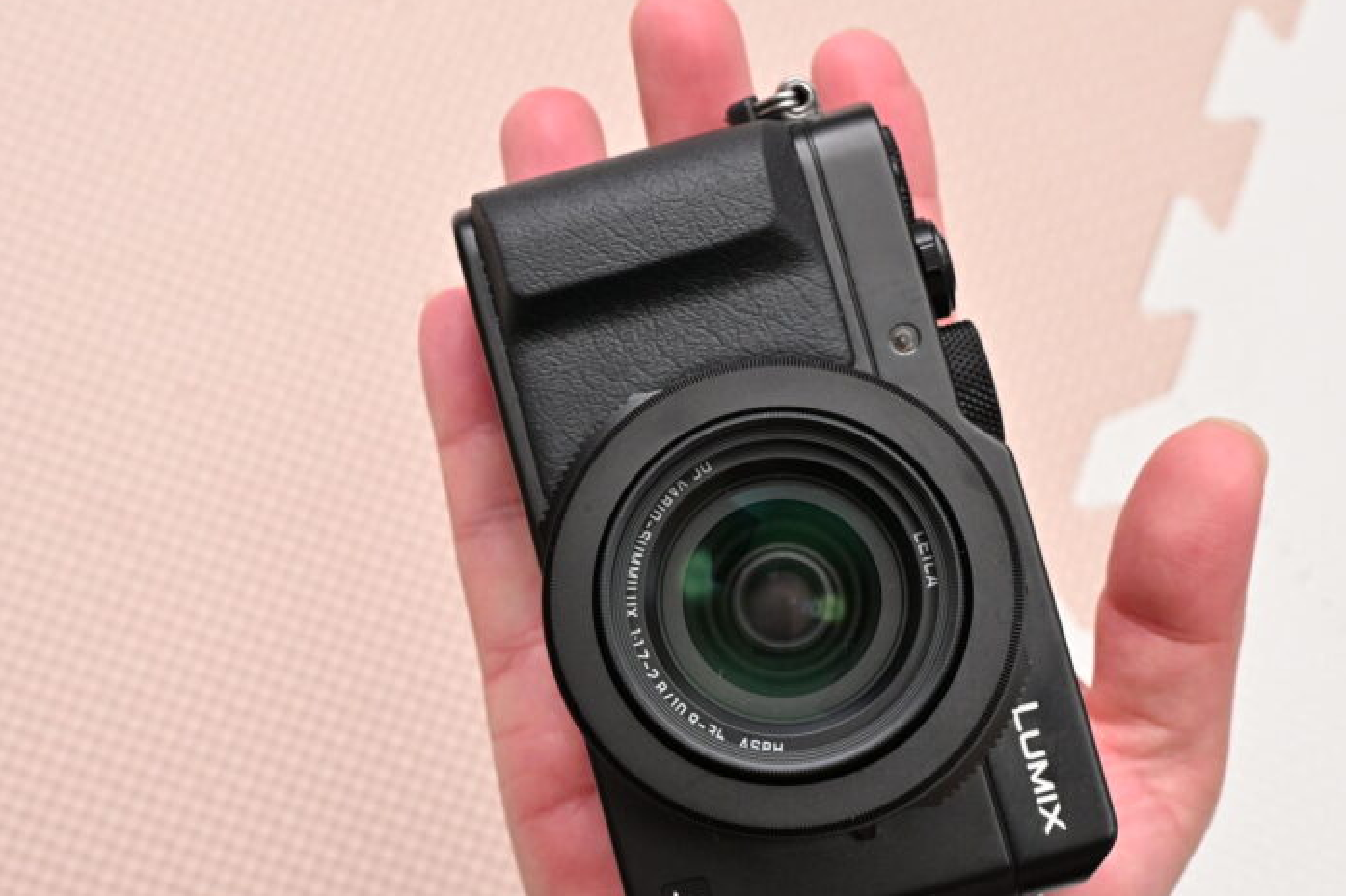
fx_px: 2593
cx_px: 750
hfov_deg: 29.1
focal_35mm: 69
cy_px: 510
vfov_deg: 19.6
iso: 800
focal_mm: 31.5
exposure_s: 1/203
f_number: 8
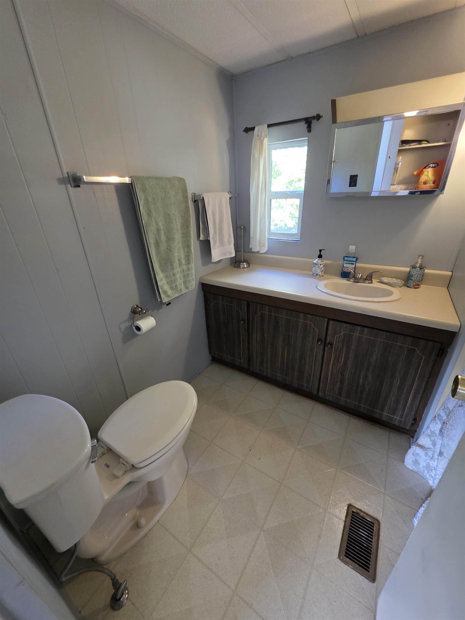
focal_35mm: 13
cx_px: 232
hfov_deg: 89.9
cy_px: 310
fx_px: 233
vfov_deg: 106.2
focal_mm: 2.2
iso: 640
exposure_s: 1/60
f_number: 1.9
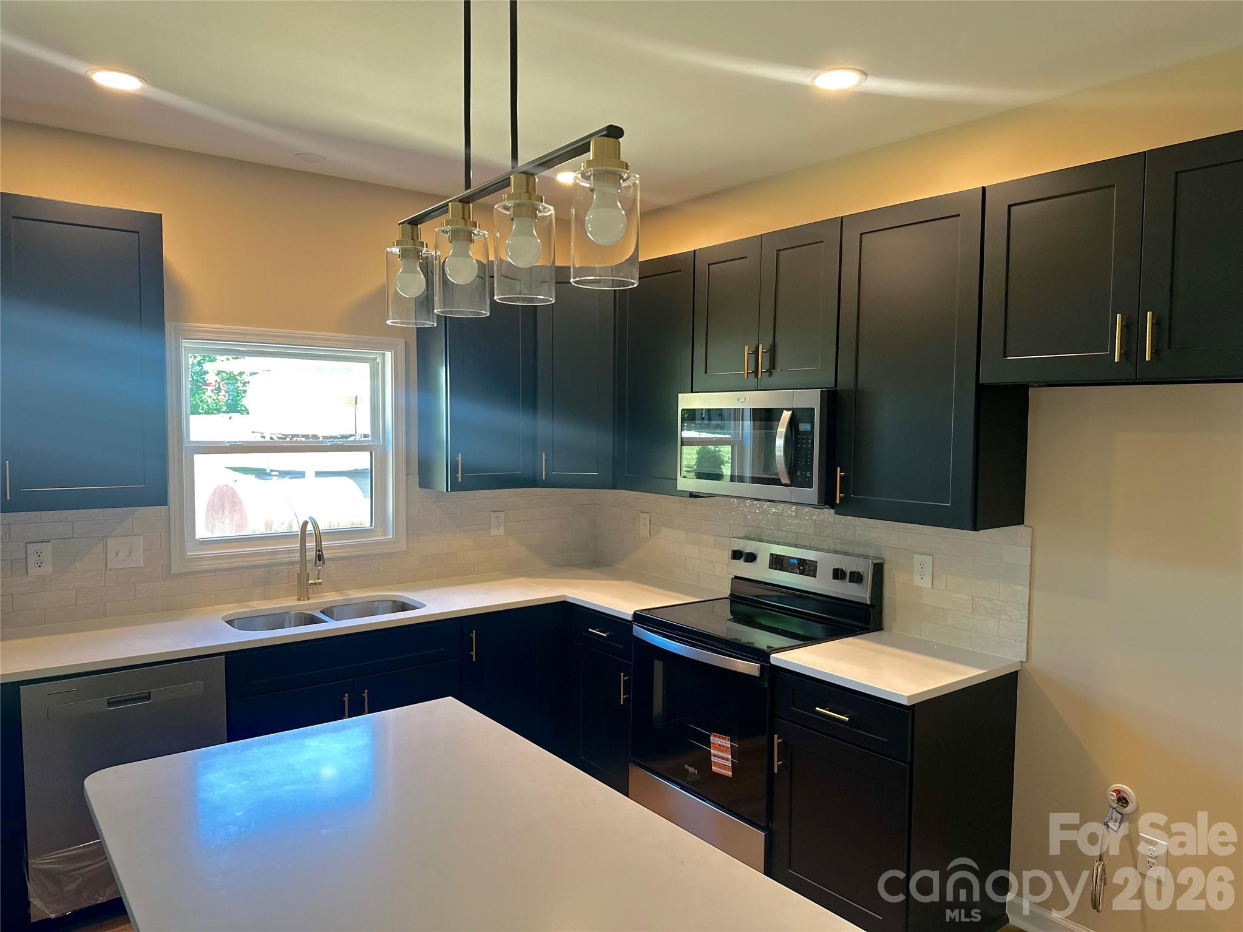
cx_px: 622
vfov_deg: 56.8
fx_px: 862
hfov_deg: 71.6
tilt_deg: -3.1
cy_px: 466
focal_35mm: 24
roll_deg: -0.6
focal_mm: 6.86
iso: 125
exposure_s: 1/60
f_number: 1.78
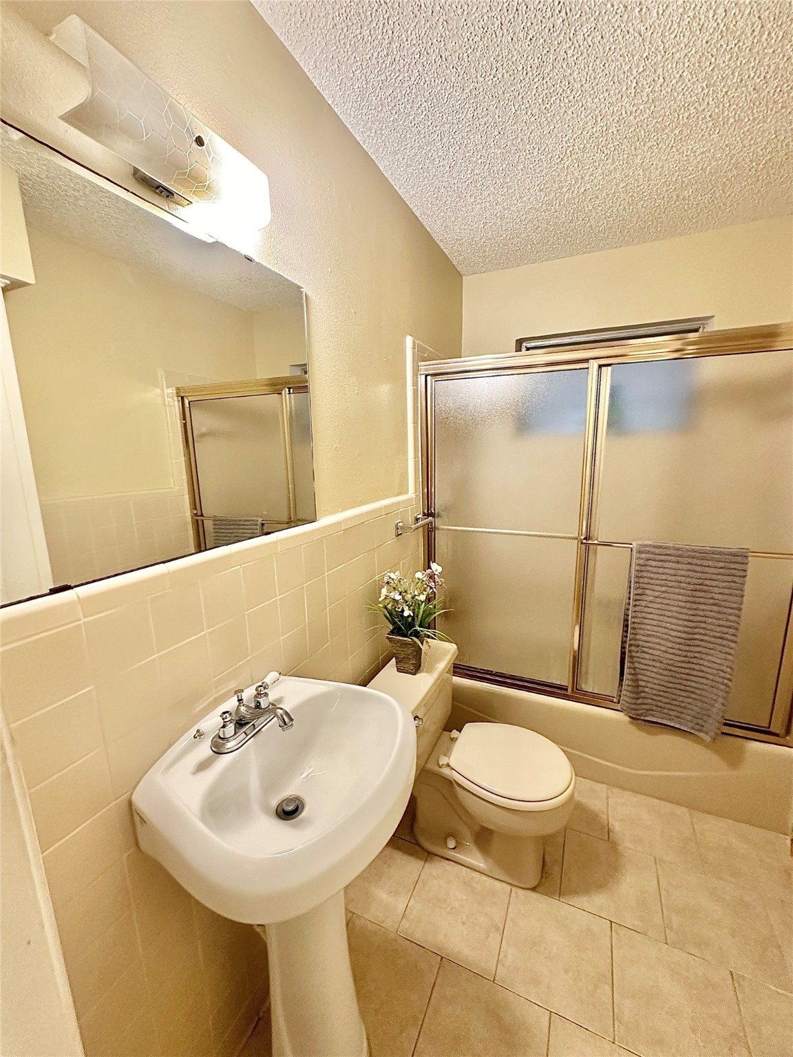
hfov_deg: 85.7
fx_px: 428
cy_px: 528
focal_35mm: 14
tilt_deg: -10.6
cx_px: 396
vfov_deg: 102.1
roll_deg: +0.4
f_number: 2.2
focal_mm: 2.22
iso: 500
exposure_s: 1/60
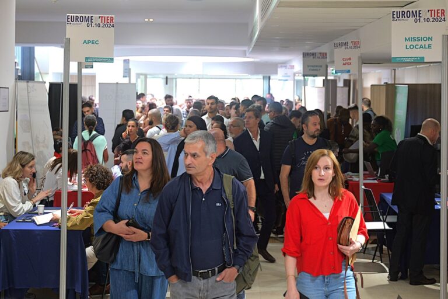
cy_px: 150
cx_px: 224
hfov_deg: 38.2
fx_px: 647
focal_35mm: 52
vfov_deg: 26.0
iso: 400
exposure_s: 1/50
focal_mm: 52
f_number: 2.8
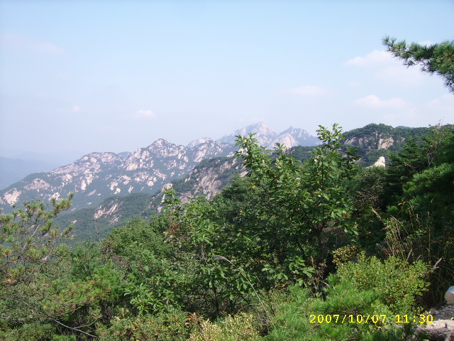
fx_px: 459
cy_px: 170
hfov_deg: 52.6
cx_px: 227
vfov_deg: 40.7
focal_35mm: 35
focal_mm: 5.95
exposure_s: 1/192
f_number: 5.8
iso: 50
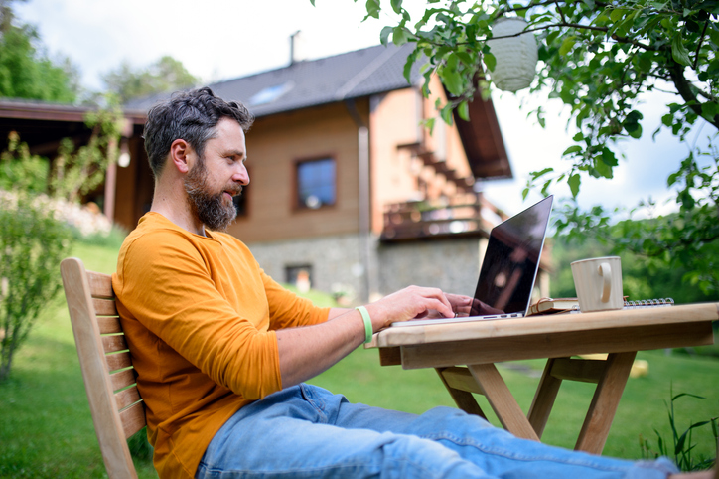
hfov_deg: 54.5
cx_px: 360
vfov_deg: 37.8
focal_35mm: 35
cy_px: 240
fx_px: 699
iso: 250
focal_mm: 35
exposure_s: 1/2500
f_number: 1.6
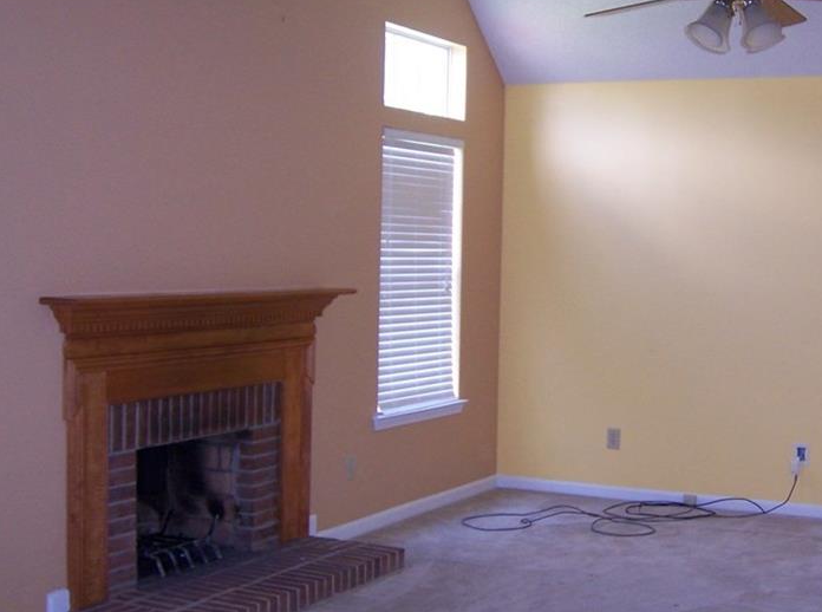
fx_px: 1255
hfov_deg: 35.8
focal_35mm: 53
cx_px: 565
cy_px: 288
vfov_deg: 27.4
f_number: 2.8
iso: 125
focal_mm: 6
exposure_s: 1/40
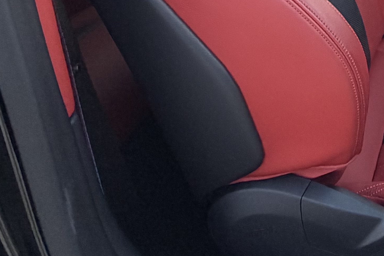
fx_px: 608
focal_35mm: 57
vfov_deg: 19.3
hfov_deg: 26.2
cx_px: 569
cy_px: -175
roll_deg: -0.1
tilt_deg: -9.6
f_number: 2.2
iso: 100
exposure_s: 1/121
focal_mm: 2.22
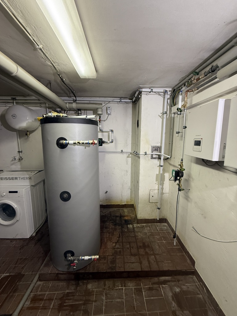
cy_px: 158
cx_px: 118
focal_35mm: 14
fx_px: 128
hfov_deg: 85.7
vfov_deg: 102.1
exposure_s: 1/50
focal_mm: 2.22
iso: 200
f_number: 2.2
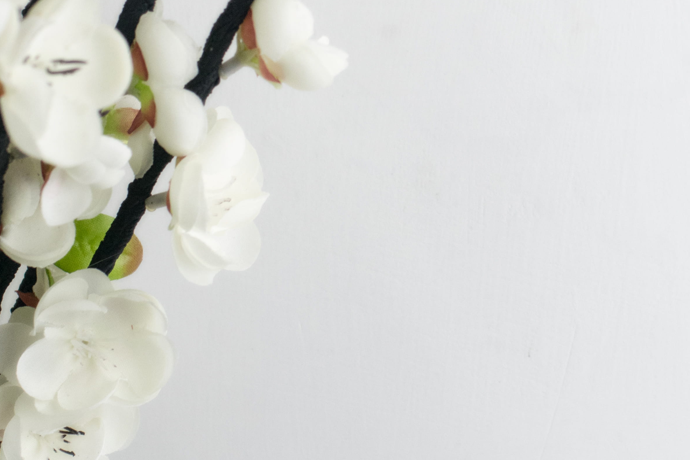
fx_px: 3642
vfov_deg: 7.2
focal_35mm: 190
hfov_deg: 10.7
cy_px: 24
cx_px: 718
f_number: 5
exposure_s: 1/100
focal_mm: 50
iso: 400
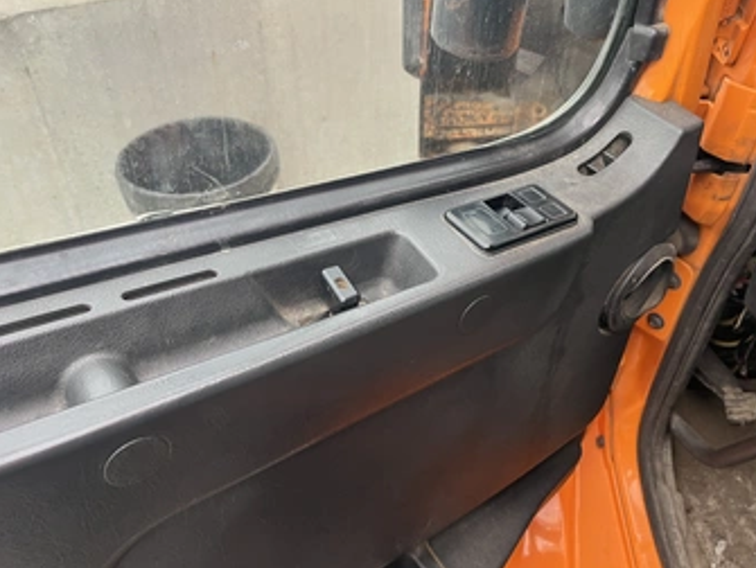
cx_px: 393
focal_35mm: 31
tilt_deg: -42.2
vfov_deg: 45.5
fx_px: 678
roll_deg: -0.8
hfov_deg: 58.3
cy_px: 277
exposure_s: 1/60
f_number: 1.6
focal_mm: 5.1
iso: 200
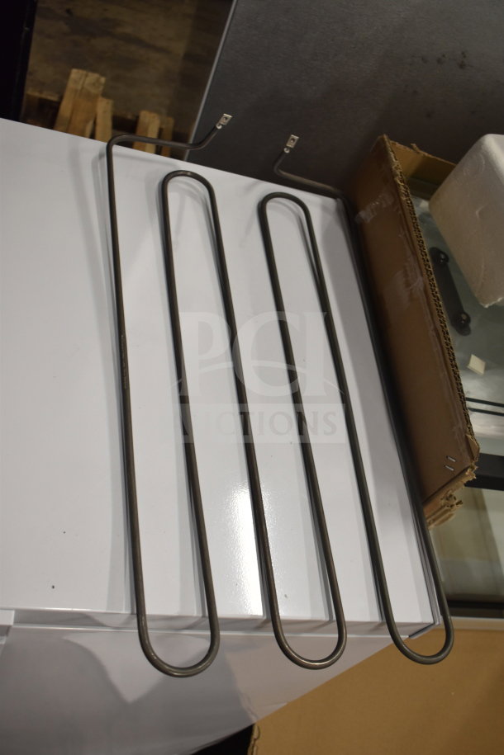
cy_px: 378
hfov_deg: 38.4
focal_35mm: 34
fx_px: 724
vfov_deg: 55.1
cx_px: 252
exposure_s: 1/40
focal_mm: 23
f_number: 3.8
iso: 720
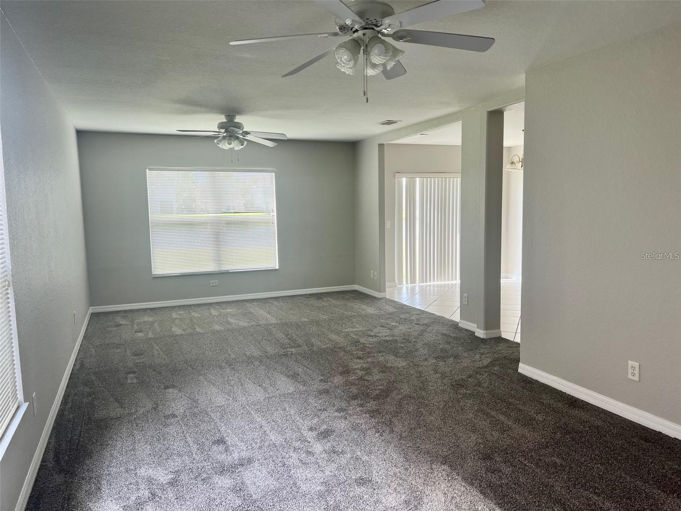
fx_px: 511
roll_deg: +0.9
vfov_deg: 53.1
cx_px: 340
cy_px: 256
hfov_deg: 67.3
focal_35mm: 26
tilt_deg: -5.7
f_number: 1.5
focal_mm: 5.7
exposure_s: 1/127
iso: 64
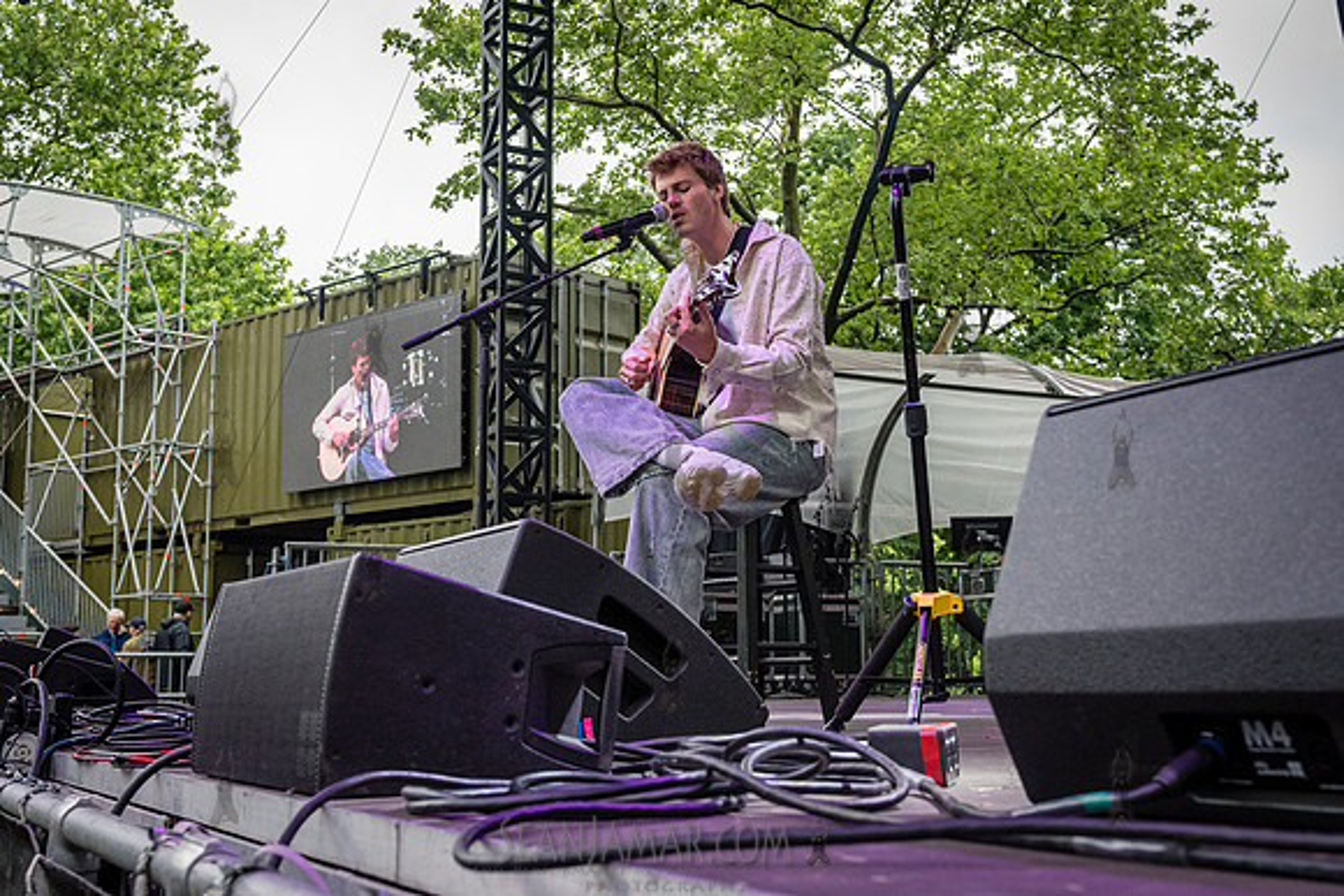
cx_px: 704
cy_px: 398
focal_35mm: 44
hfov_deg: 44.4
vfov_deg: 30.4
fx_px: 1648
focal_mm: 34
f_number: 4.5
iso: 2000
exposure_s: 1/1250
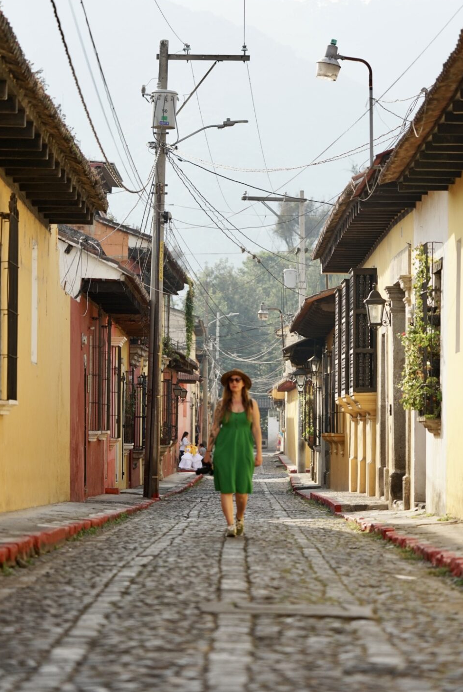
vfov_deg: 14.0
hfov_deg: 9.4
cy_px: 352
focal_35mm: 146
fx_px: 2810
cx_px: 232
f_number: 4
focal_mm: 135
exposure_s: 1/1250
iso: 320
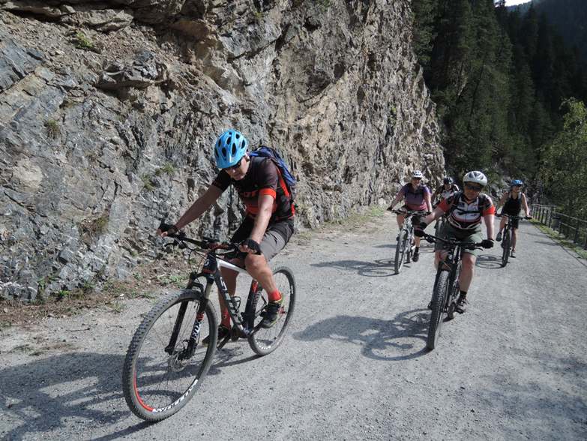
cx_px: 294
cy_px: 220
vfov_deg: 56.9
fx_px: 407
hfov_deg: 71.6
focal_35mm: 24
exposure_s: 1/640
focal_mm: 5.1
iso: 80
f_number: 2.2
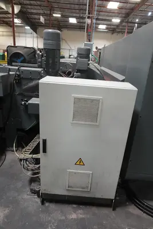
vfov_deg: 73.7
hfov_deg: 53.2
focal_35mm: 24
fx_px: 153
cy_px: 114
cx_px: 76
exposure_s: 1/250
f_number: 1.8
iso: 1600
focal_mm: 8.8
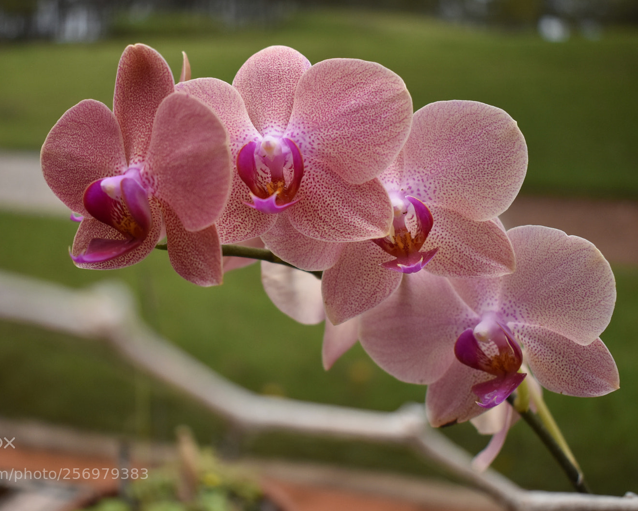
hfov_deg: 37.6
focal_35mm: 50
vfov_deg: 30.5
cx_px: 282
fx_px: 936
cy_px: 254
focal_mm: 29
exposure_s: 1/1600
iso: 560
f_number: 4.2
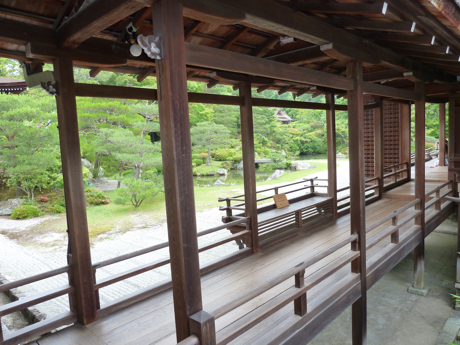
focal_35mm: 25
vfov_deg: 54.9
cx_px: 230
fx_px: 332
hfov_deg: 69.4
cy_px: 172
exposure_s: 1/50
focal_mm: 4.1
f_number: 3.3
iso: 125
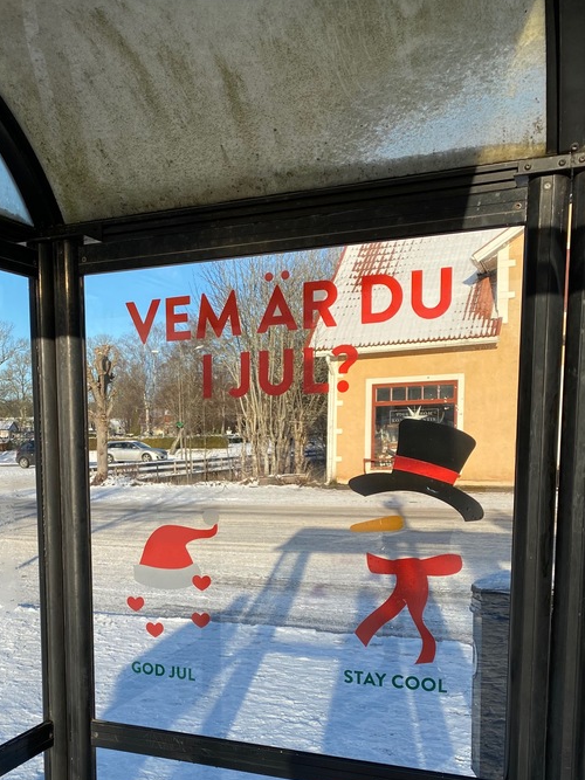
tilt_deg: -7.5
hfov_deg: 36.0
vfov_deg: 46.6
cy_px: 555
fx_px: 879
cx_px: 153
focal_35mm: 39
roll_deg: +2.4
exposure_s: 1/1965
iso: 32
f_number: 1.8
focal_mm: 4.25
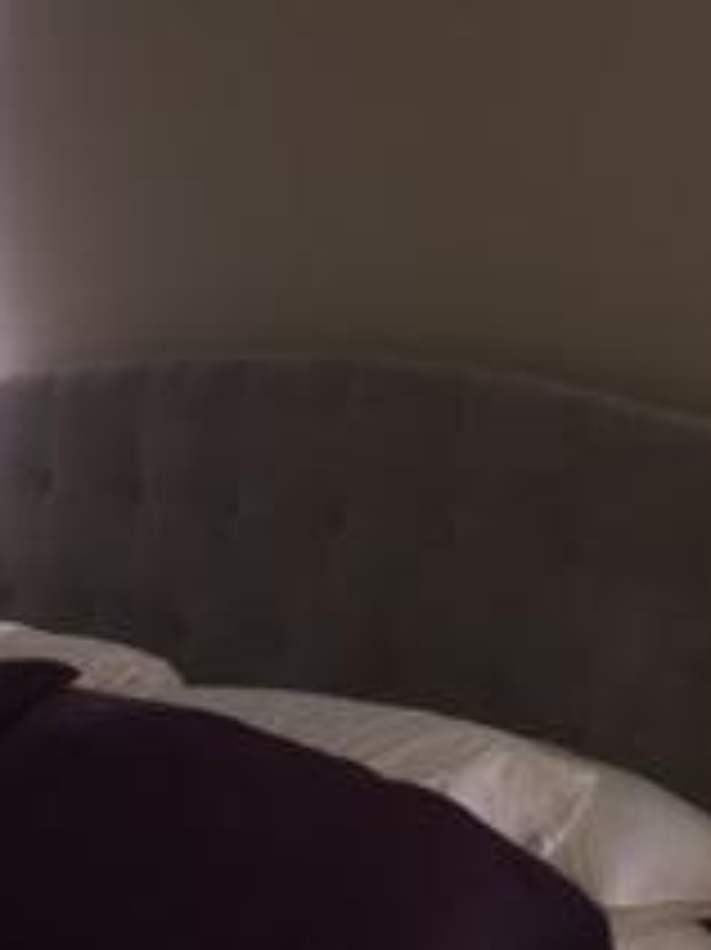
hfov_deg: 16.7
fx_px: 2412
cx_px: 274
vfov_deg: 22.2
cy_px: 612
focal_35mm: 88
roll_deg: -2.0
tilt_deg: -9.1
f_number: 2.2
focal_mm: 4.15
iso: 100
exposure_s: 1/30
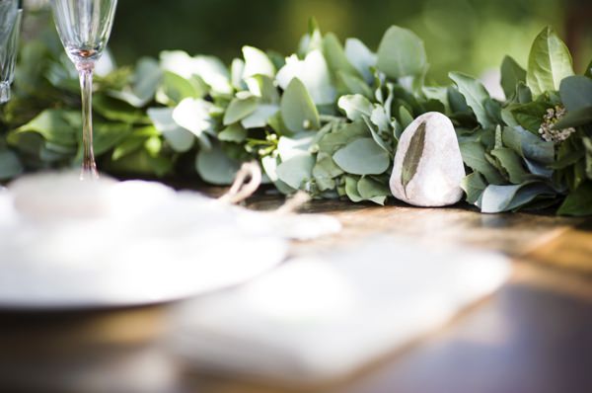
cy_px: 196
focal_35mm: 85
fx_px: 1396
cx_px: 296
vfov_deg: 16.0
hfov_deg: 24.0
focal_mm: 85
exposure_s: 1/1600
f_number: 1.4
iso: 320
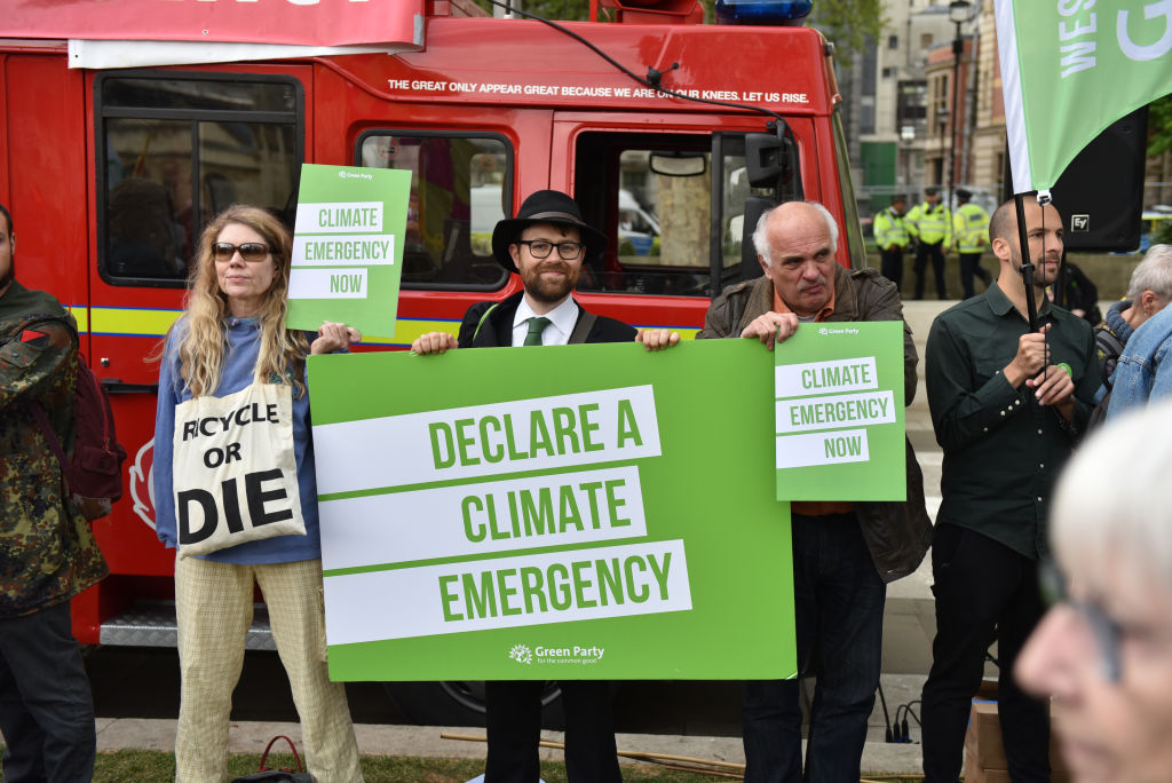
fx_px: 1433
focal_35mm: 44
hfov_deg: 44.5
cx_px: 586
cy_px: 392
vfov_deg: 30.6
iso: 640
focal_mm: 44
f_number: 3.5
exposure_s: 1/500
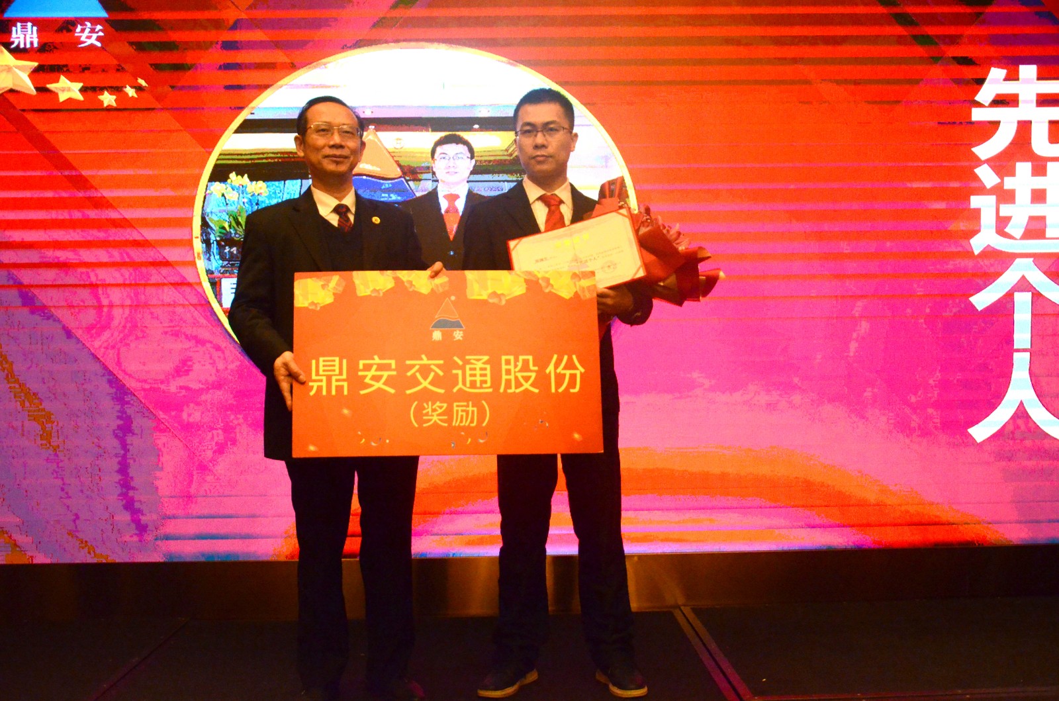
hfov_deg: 49.7
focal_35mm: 39
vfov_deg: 34.0
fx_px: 1145
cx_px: 530
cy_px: 350
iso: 4500
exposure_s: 1/640
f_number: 4
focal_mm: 26
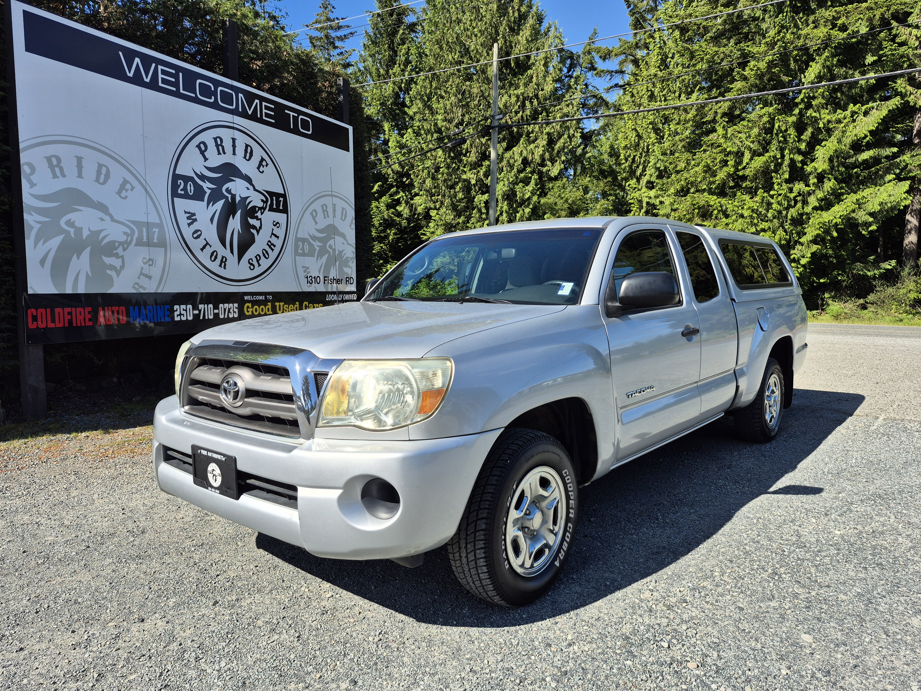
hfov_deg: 73.9
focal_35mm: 23
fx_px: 612
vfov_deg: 58.9
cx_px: 460
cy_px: 346
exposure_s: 1/1284
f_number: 1.8
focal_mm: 5.4
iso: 25
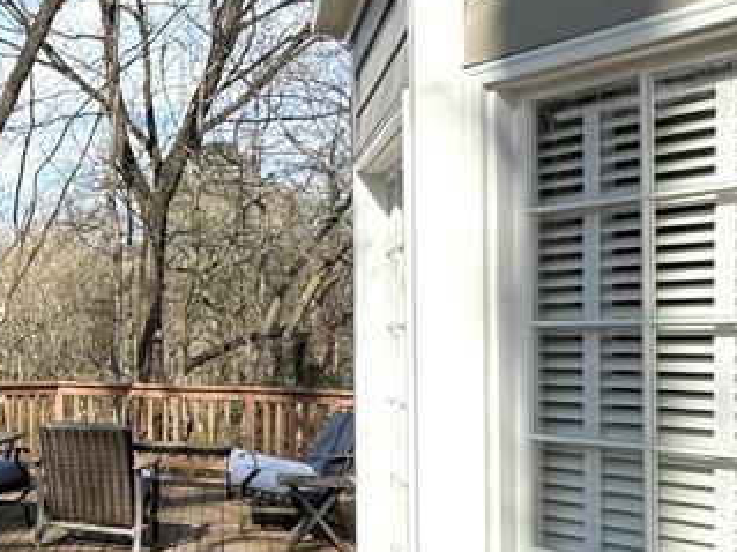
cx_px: -256
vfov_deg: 32.0
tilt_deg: -0.8
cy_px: 340
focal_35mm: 45
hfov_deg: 31.1
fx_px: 958
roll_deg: -0.1
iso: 40
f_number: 2.2
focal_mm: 2.22
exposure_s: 1/1063
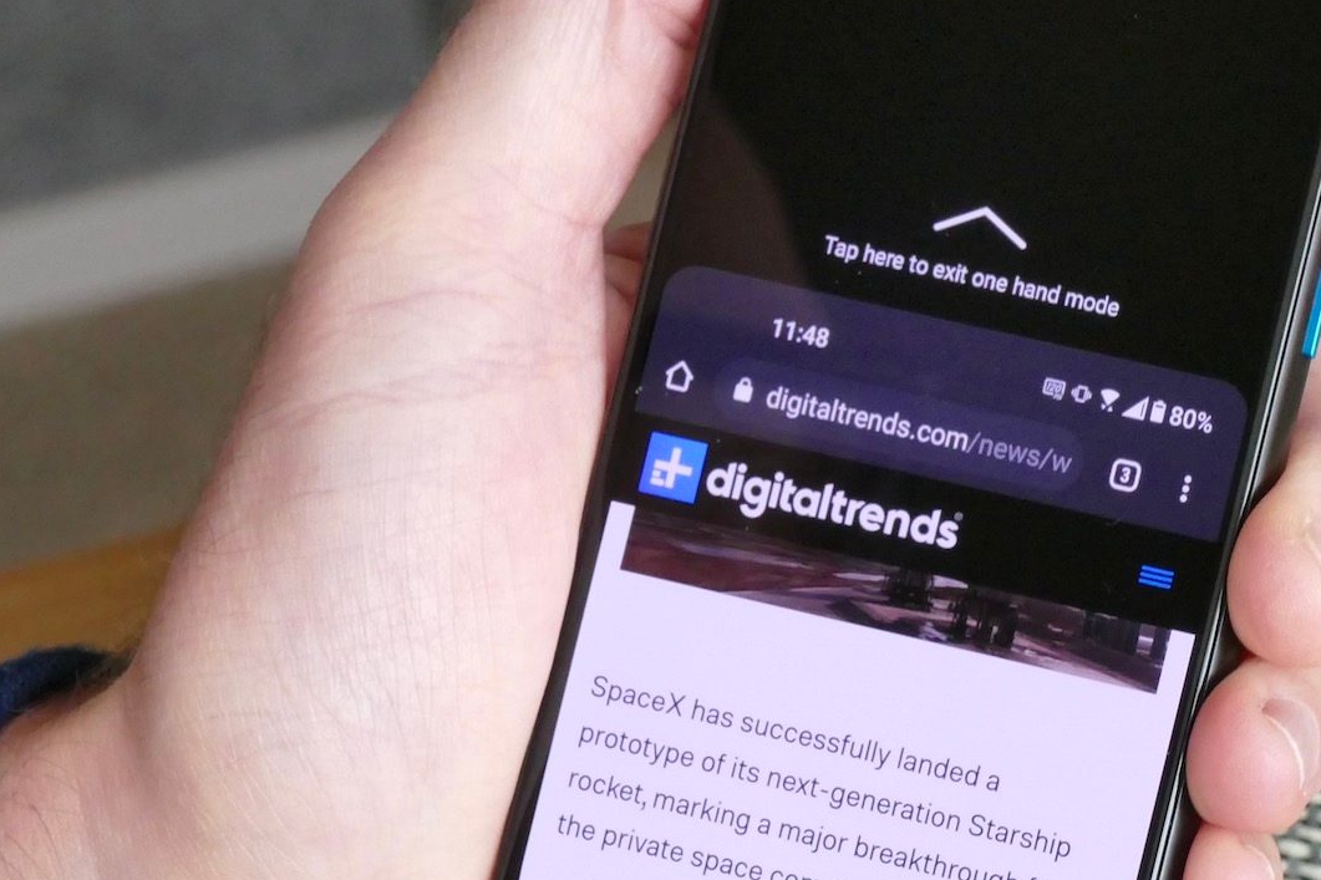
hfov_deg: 8.9
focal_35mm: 230
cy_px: 353
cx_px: 1012
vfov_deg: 6.0
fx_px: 8438
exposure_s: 1/80
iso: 1600
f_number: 8
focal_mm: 44.41
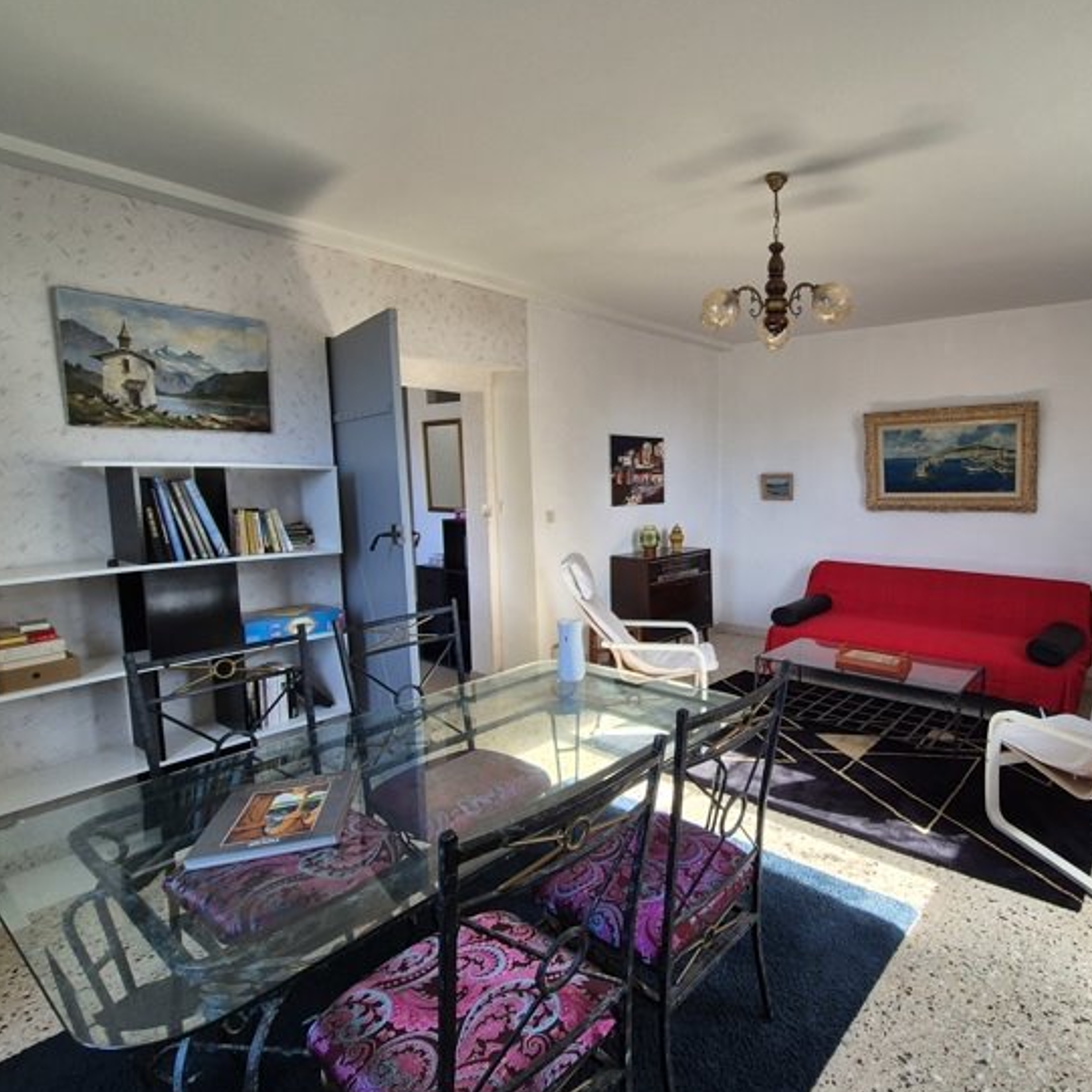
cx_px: 702
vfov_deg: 83.9
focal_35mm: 17
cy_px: 561
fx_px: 607
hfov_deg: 81.9
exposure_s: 1/100
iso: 64
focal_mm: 2.2
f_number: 2.2
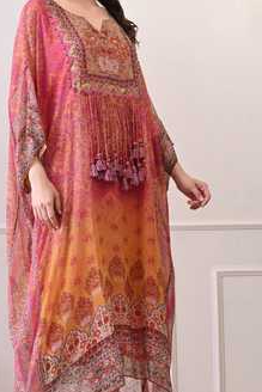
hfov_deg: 12.2
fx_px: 1221
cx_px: 89
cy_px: 198
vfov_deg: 18.3
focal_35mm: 112
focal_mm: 70
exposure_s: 1/160
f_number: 8
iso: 320
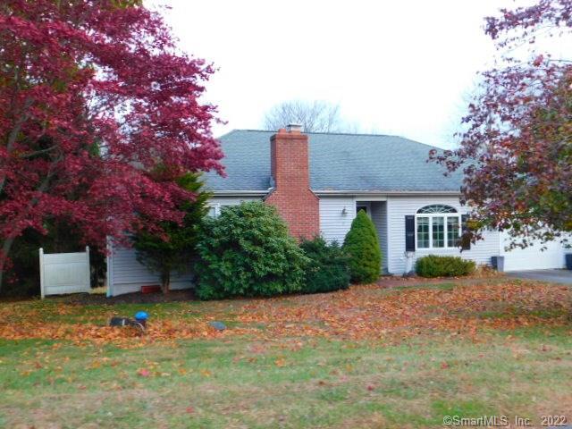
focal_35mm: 36
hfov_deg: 51.4
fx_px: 595
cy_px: 214
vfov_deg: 39.7
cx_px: 286
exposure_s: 1/50
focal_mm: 6.3
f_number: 3.5
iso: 125
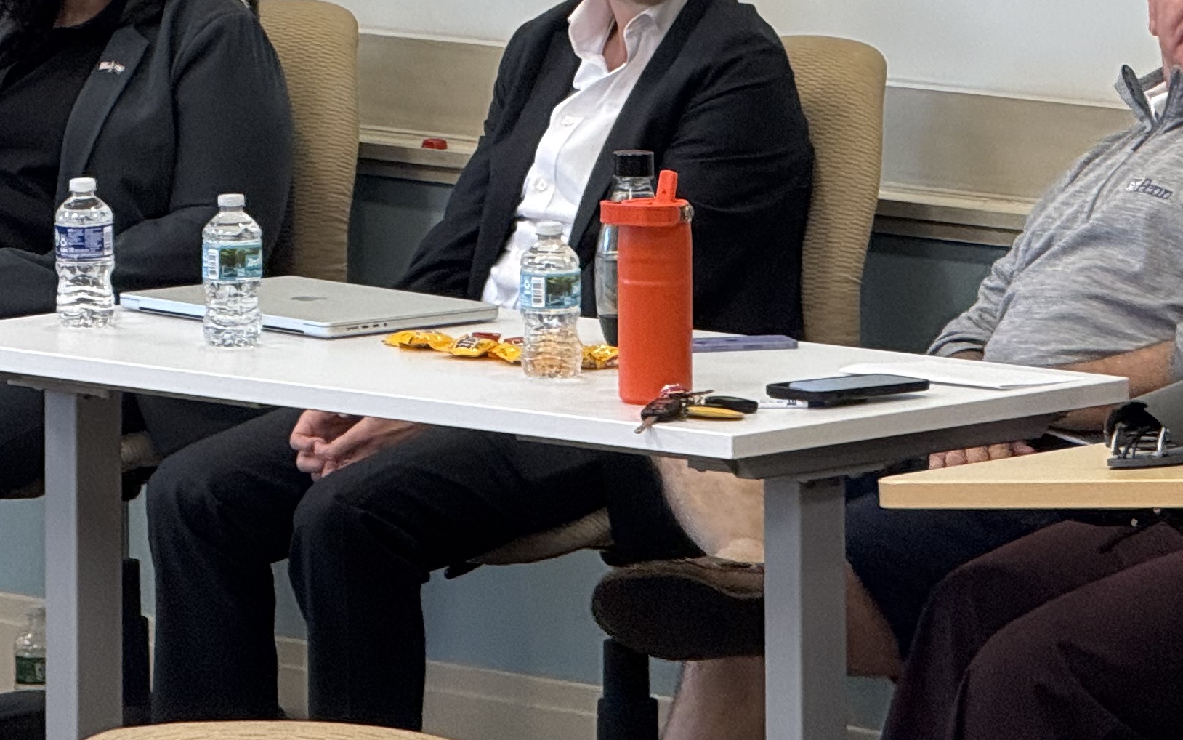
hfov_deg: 6.7
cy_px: -281
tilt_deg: -3.2
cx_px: 468
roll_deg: +0.4
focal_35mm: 315
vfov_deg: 4.2
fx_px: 10157
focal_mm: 15.66
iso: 125
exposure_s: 1/60
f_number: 2.8
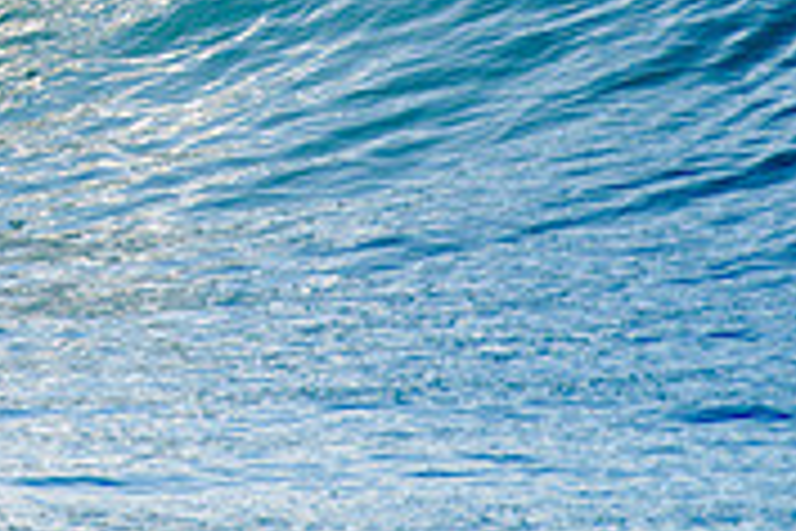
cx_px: -189
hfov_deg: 1.3
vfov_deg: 0.8
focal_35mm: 1639
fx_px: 36237
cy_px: -169
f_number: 5.6
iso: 160
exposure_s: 1/2000
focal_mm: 500
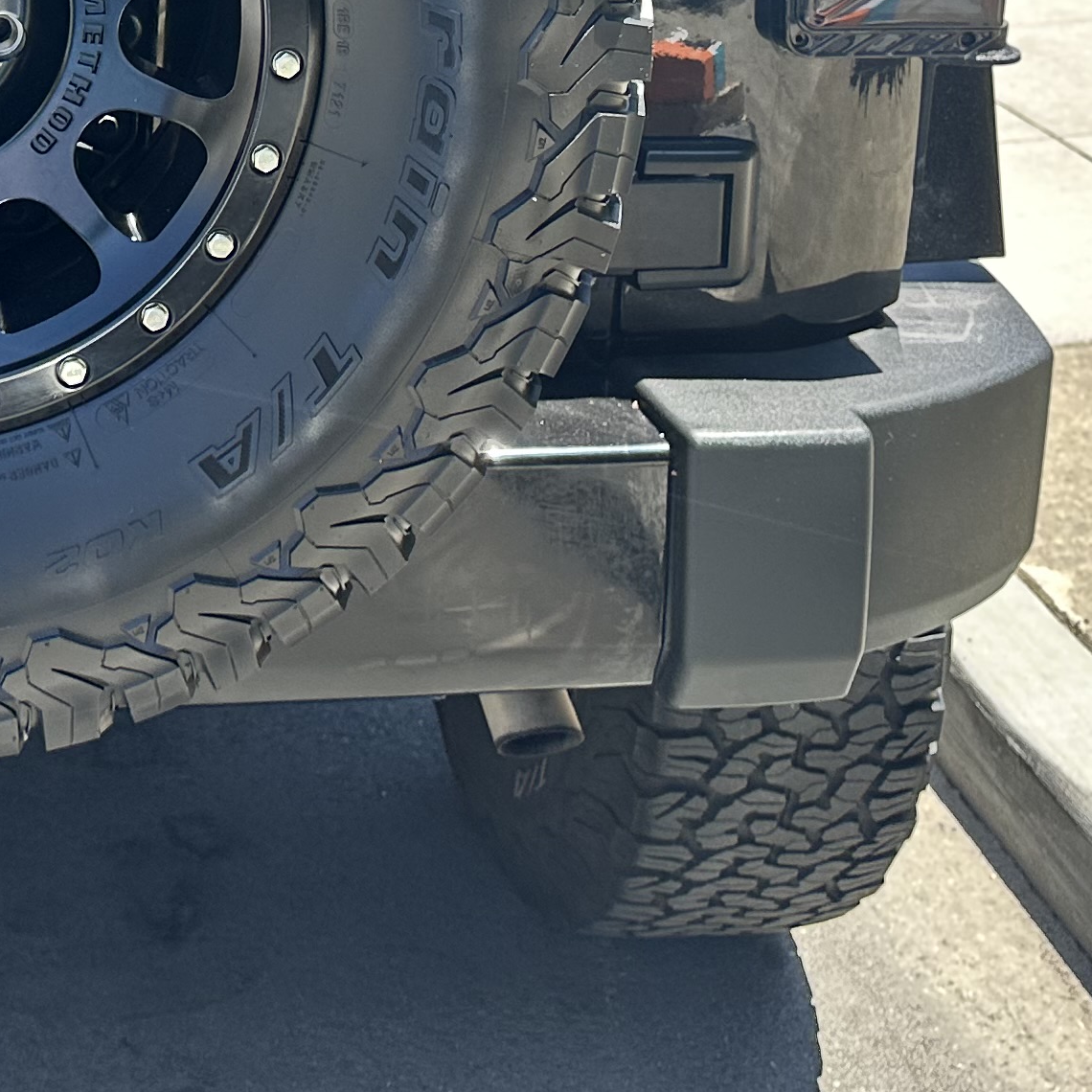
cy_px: -247
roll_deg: +2.5
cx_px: -19
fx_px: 2677
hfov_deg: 22.1
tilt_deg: -9.0
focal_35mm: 75
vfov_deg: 21.3
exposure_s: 1/1062
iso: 80
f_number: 1.78
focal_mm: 6.86
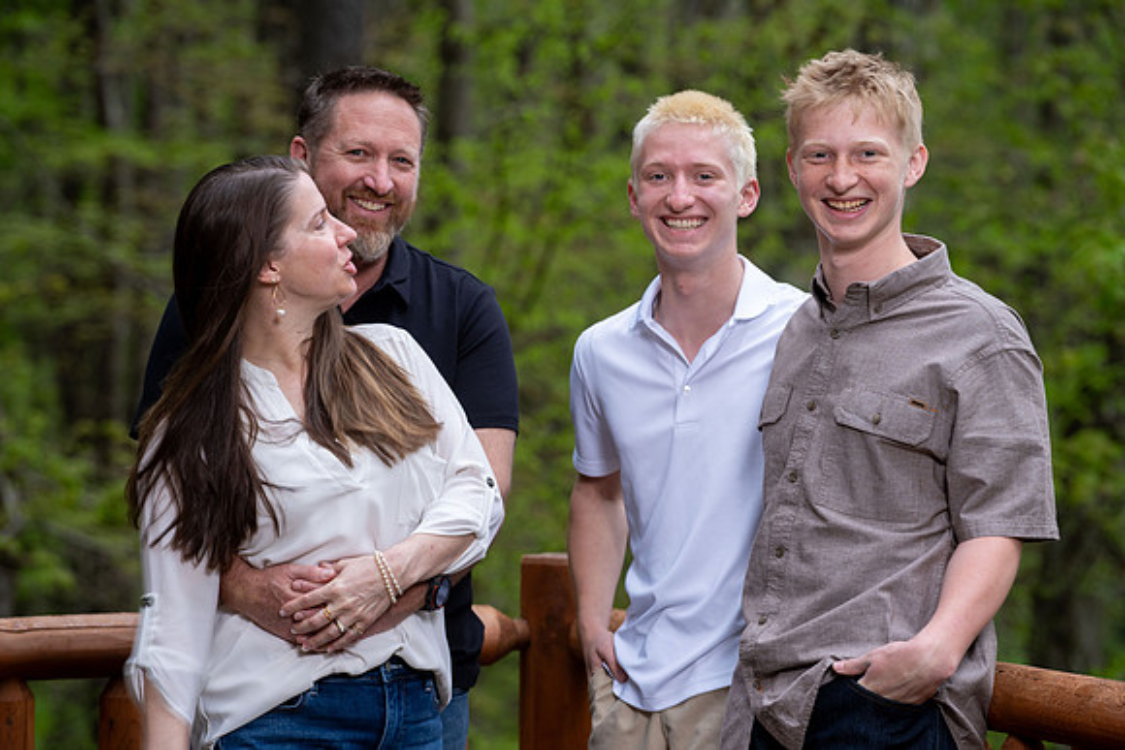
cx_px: 562
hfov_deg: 12.2
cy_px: 375
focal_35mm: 168
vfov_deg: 8.2
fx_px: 5251
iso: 400
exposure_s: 1/50
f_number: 5.6
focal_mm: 168
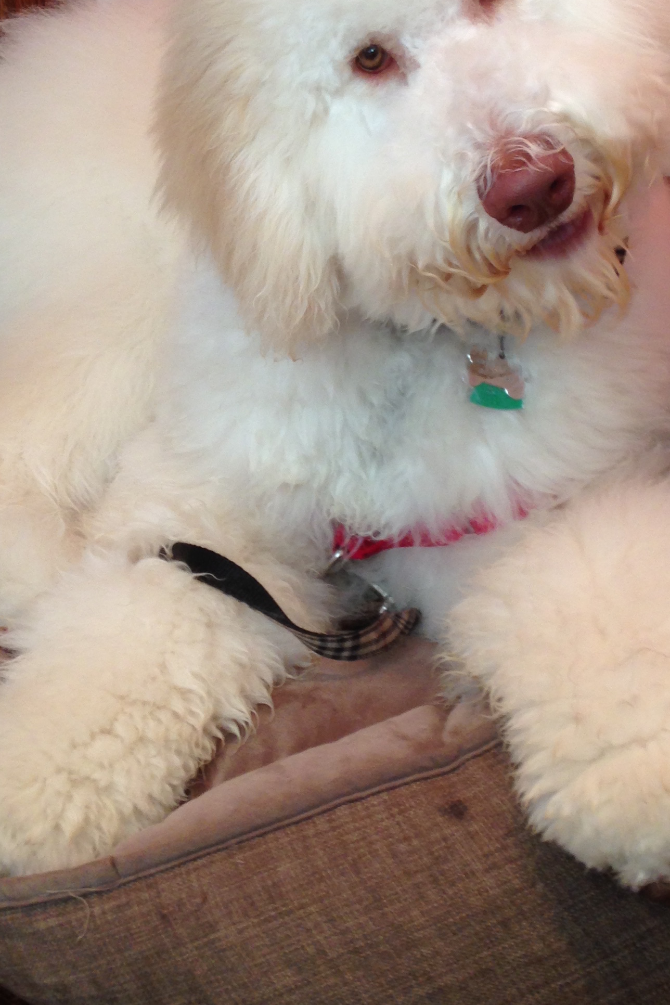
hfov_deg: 23.4
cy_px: 420
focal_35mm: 58
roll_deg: +2.1
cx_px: 308
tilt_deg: -24.4
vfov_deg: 34.4
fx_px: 1619
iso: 80
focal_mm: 4.12
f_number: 2.4
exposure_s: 1/20
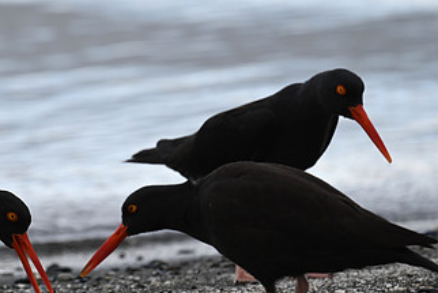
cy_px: 125
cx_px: 91
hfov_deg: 1.4
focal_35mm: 1440
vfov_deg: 1.0
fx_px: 17527
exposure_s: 1/800
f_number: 6.3
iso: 450
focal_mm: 800
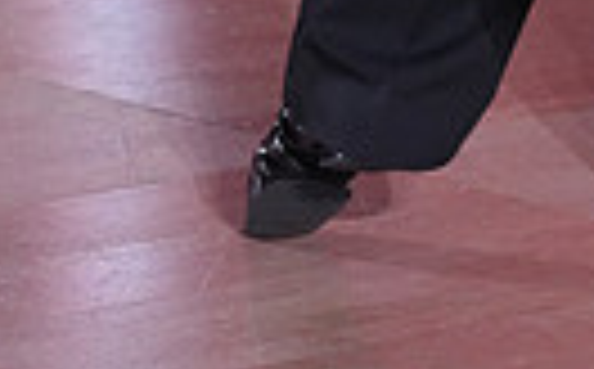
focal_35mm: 431
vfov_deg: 3.0
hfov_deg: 4.9
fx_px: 6965
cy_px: -662
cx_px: 848
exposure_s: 1/250
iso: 3200
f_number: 5
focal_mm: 96
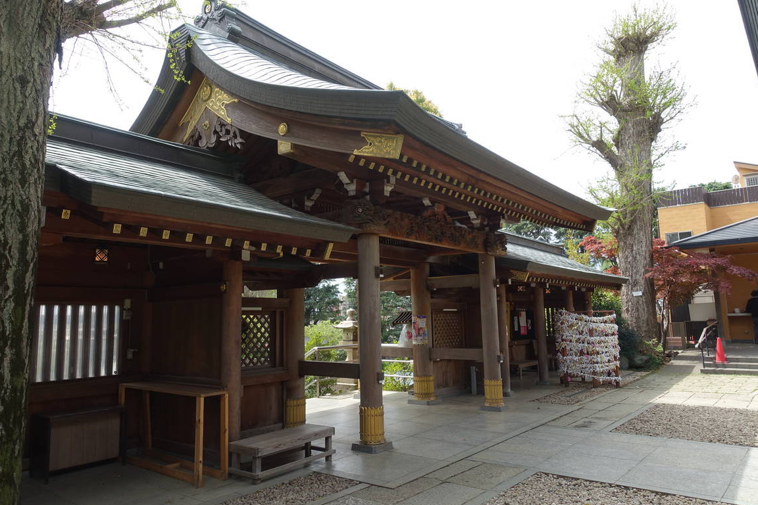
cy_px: 246
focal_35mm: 25
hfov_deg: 71.5
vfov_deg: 51.3
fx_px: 526
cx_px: 365
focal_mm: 8.8
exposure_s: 1/400
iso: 125
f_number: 4
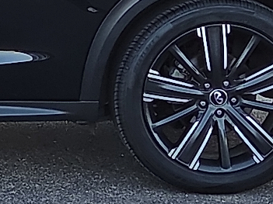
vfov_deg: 7.2
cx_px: -172
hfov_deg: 9.3
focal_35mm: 205
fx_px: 1616
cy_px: 23
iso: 25
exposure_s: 1/303
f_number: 1.8
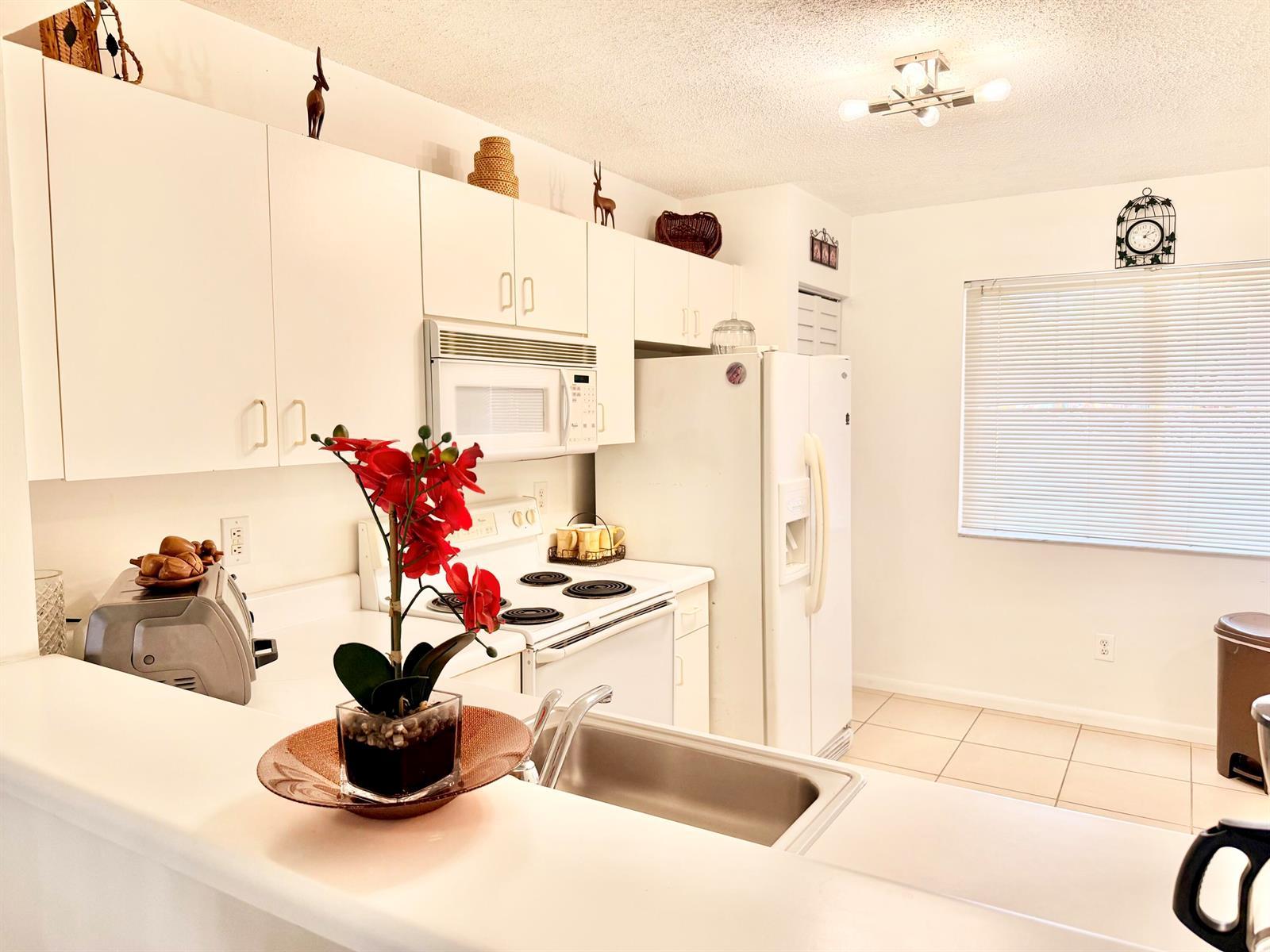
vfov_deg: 56.8
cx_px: 635
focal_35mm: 24
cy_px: 476
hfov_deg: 71.6
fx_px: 881
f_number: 1.78
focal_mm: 6.76
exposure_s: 1/120
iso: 100
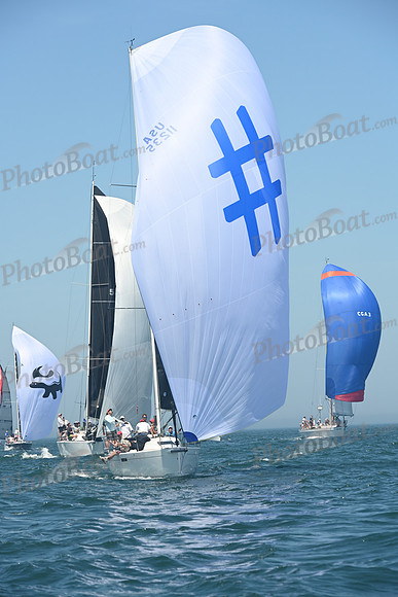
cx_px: 199
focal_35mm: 150
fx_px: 2486
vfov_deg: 13.7
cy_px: 298
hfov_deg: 9.2
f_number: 8
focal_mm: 150
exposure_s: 1/1000
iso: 320
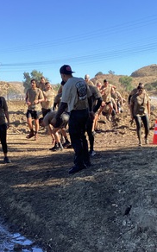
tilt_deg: -7.6
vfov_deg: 32.9
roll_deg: +0.7
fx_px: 425
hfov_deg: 20.9
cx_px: 78
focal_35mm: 62
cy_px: 154
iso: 25
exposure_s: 1/631
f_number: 2.4
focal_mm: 3.3
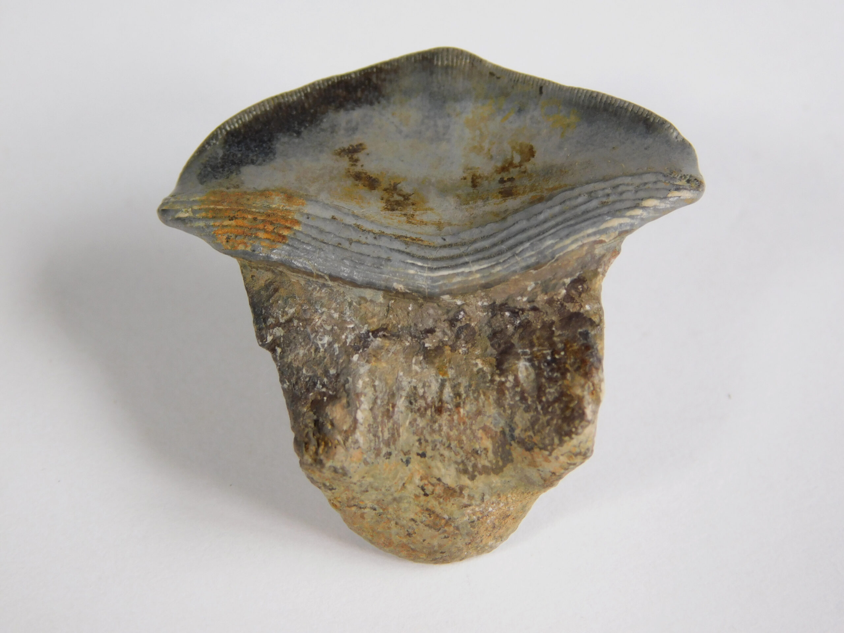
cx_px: 422
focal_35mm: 115
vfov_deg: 12.9
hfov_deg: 17.1
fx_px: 2804
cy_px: 316
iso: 125
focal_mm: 20.3
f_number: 4.8
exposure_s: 1/200
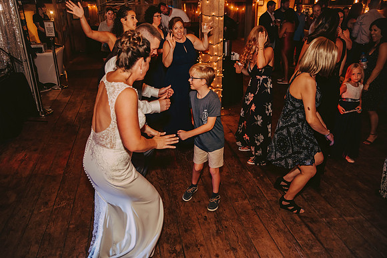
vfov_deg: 46.4
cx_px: 194
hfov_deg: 65.5
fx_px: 301
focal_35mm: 28
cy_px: 129
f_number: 2.8
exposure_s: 1/125
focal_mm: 28
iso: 1600
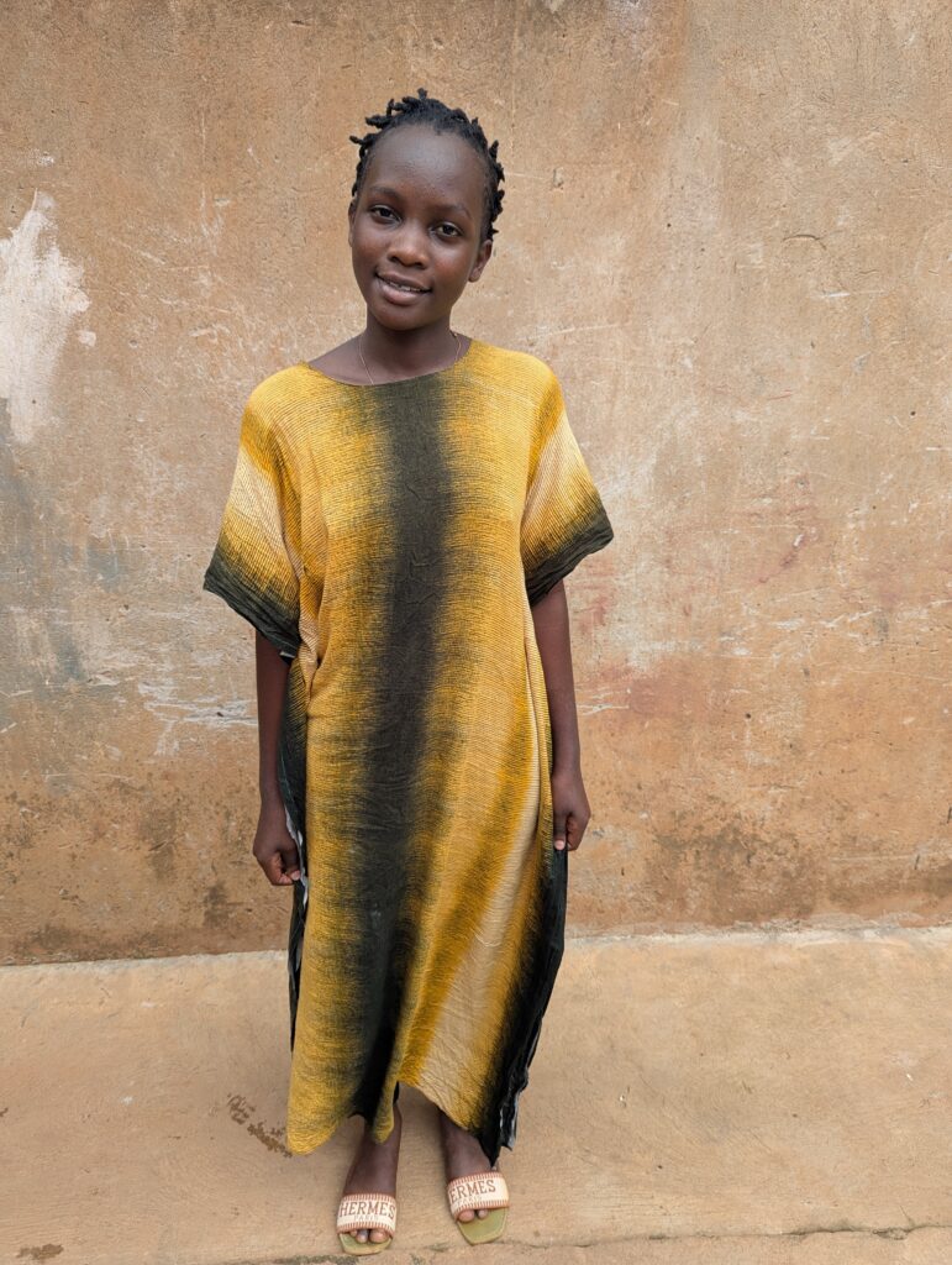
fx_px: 878
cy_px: 632
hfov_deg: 56.9
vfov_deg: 71.5
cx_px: 476
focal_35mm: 24
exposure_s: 1/241
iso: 30
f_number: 1.85
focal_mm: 6.81
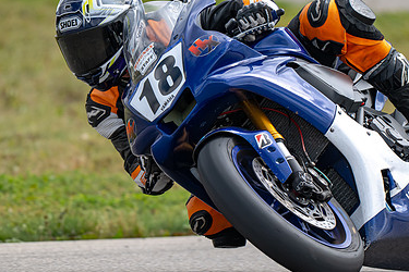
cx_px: 254
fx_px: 10554
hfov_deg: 2.2
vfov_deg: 1.5
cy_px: 164
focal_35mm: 929
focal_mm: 600
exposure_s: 1/1250
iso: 400
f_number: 6.3
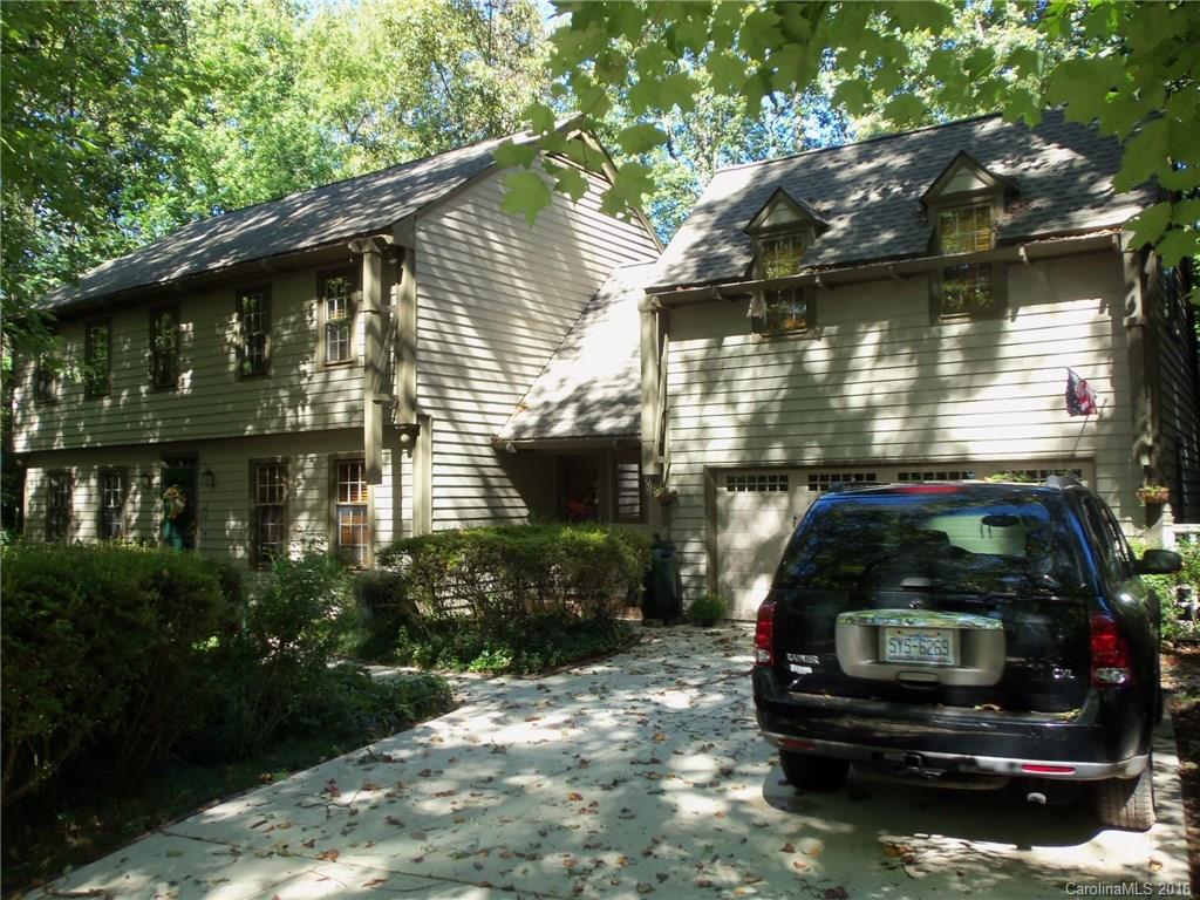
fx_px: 1005
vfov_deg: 48.2
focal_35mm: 29
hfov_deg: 61.7
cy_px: 450
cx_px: 600
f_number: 3.4
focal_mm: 5.2
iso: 80
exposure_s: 1/80
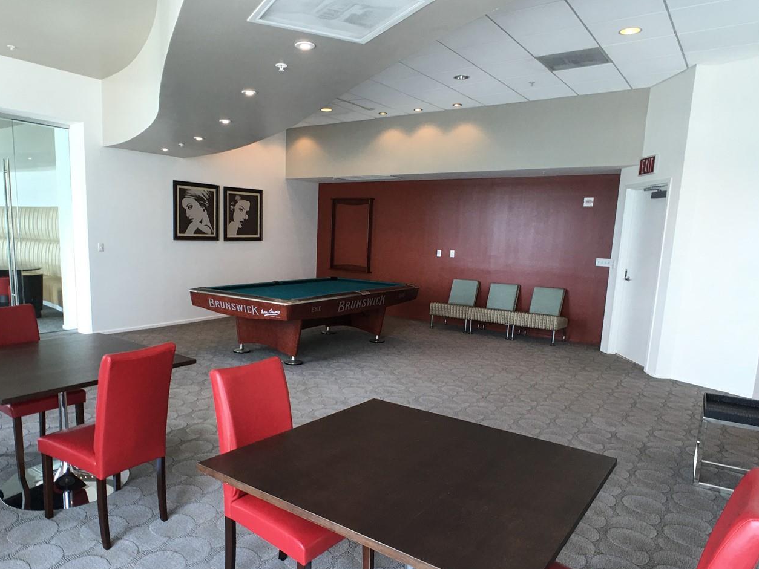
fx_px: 811
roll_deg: -2.2
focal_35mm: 37
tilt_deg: -10.0
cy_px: 330
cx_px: 341
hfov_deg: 50.1
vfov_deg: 38.6
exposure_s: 1/30
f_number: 2.2
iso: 25
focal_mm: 4.15
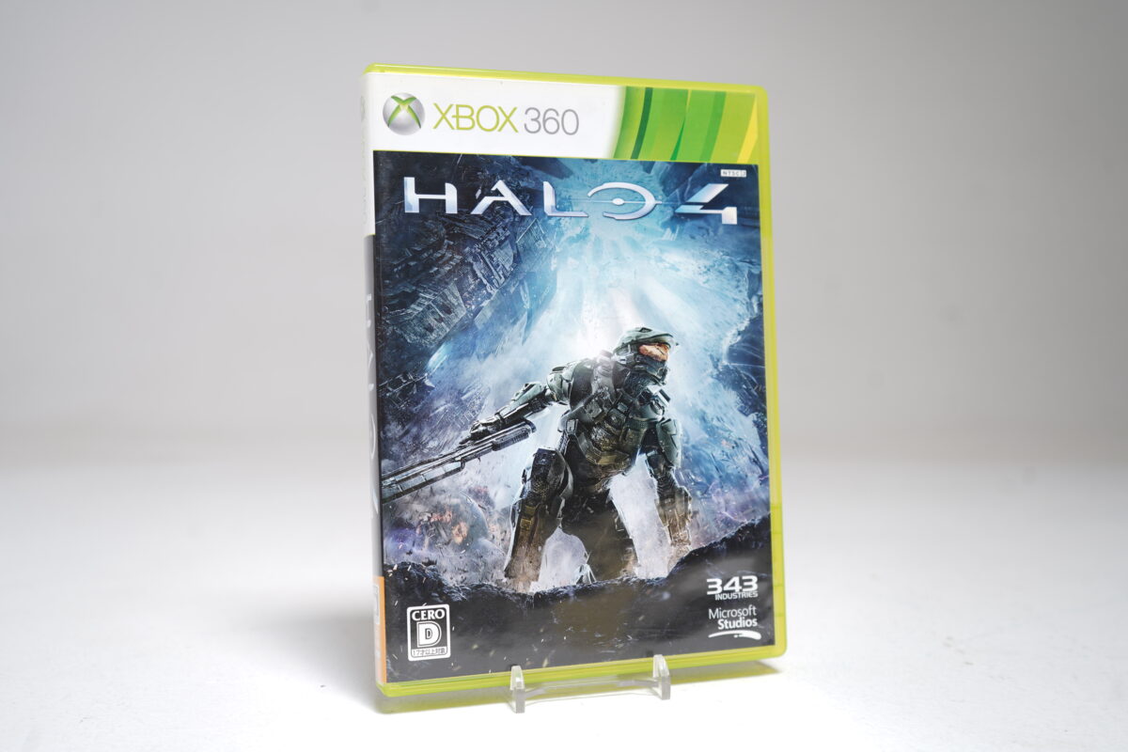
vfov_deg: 35.1
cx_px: 564
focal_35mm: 38
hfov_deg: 50.7
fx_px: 1191
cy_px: 376
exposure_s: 1/2.5
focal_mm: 38
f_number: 5
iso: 64
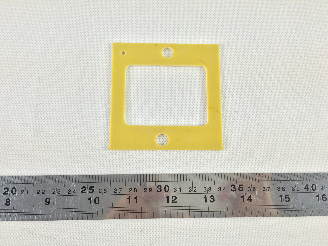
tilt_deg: -79.4
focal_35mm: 29
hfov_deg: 61.7
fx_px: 275
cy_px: 123
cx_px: 164
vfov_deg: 48.2
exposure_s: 1/50
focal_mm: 4.15
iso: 32
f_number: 2.2
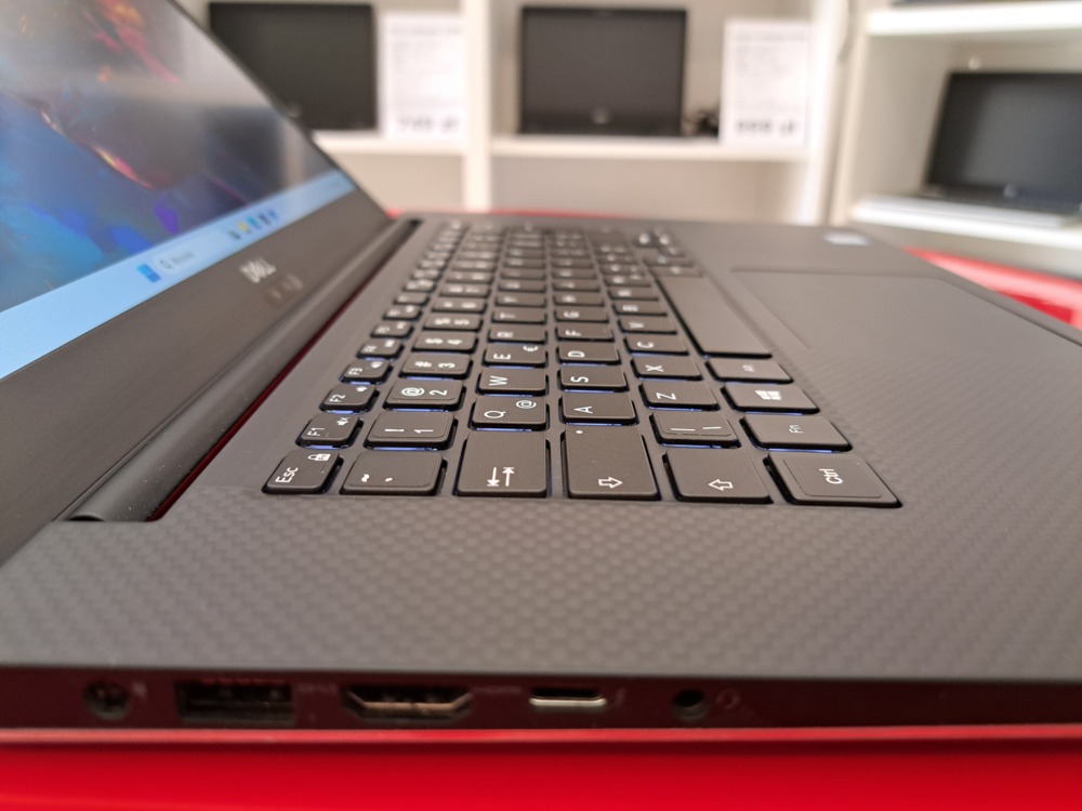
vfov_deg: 56.8
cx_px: 541
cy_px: 406
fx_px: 750
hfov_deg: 71.6
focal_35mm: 24
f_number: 1.8
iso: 125
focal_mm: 5.23
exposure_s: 1/50
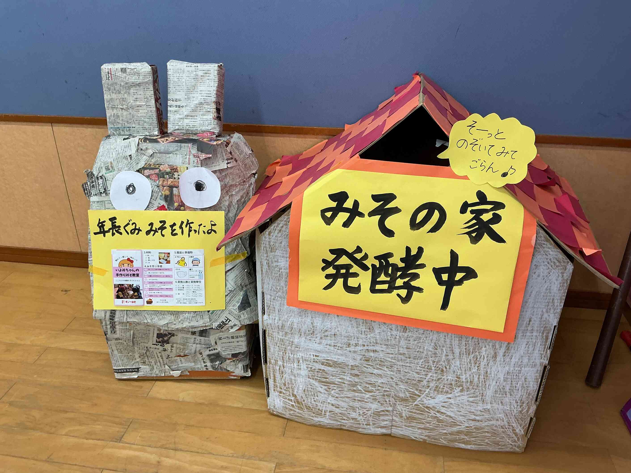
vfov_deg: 48.2
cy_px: 236
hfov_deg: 61.7
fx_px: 529
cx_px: 316
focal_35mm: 29
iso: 64
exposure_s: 1/120
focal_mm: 3
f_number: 1.8
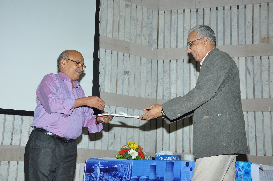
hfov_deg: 37.9
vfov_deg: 25.7
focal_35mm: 52
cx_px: 136
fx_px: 398
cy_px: 90
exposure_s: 1/125
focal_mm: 35
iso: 1000
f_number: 7.1
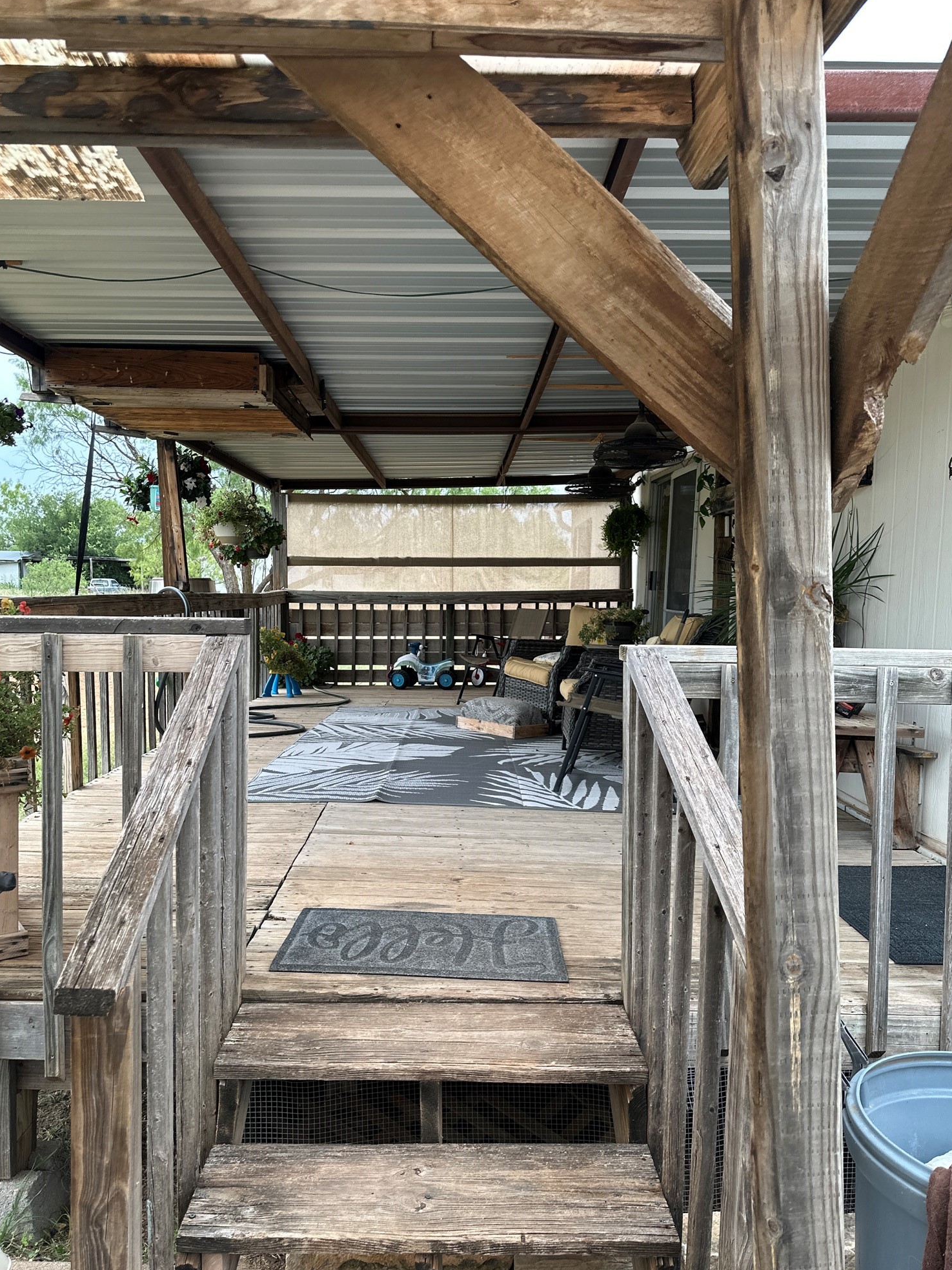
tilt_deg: -3.1
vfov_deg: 69.4
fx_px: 917
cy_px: 653
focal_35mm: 25
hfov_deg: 54.9
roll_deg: -0.5
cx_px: 474
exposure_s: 1/210
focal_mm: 6.86
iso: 64
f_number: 1.78
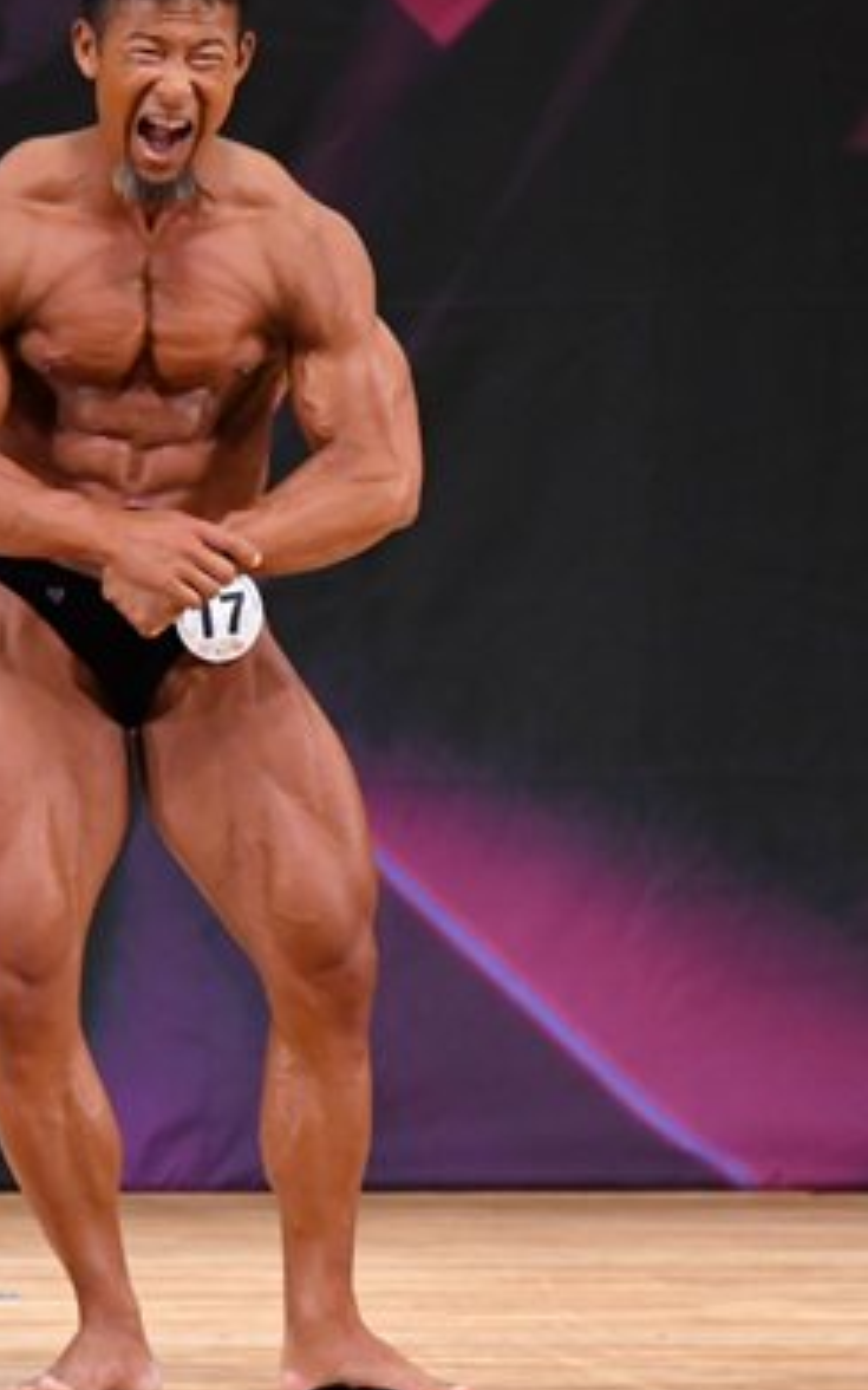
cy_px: 660
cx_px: 317
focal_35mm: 544
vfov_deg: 3.9
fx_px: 20590
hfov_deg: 2.4
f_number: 5.6
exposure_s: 1/400
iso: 3200
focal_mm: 180
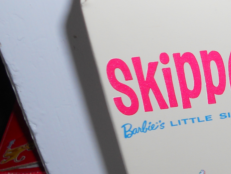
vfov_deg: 16.7
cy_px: 121
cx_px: 306
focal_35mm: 88
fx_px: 587
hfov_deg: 20.2
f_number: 3.5
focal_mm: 5.8
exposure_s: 1/25
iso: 80
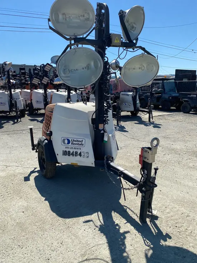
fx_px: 197
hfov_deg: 53.1
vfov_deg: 67.3
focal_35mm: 26
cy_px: 132
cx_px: 98
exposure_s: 1/3300
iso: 32
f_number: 1.8
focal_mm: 4.25
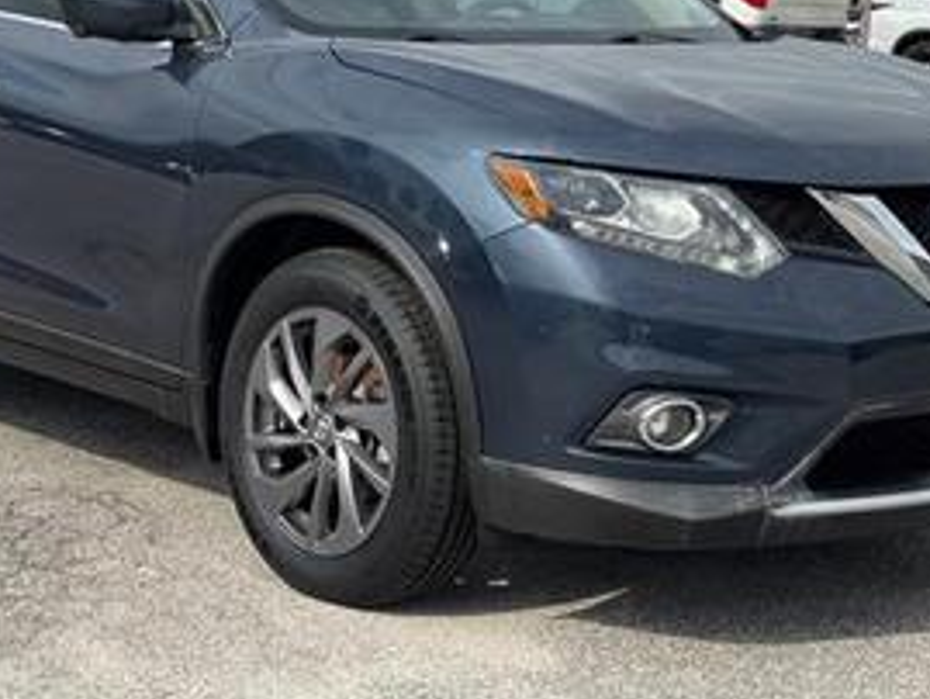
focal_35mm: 90
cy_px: 190
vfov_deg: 16.4
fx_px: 2419
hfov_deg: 21.7
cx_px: 387
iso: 64
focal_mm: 6.76
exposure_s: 1/3425
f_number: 1.78
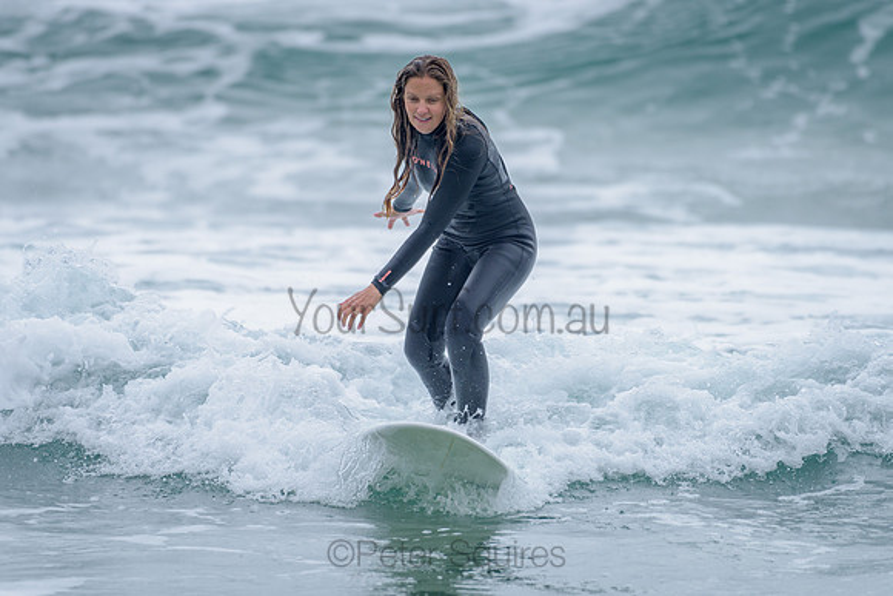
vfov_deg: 2.2
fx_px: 15214
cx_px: 449
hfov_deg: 3.4
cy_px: 280
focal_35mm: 613
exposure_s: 1/1250
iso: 200
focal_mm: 500
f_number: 5.6
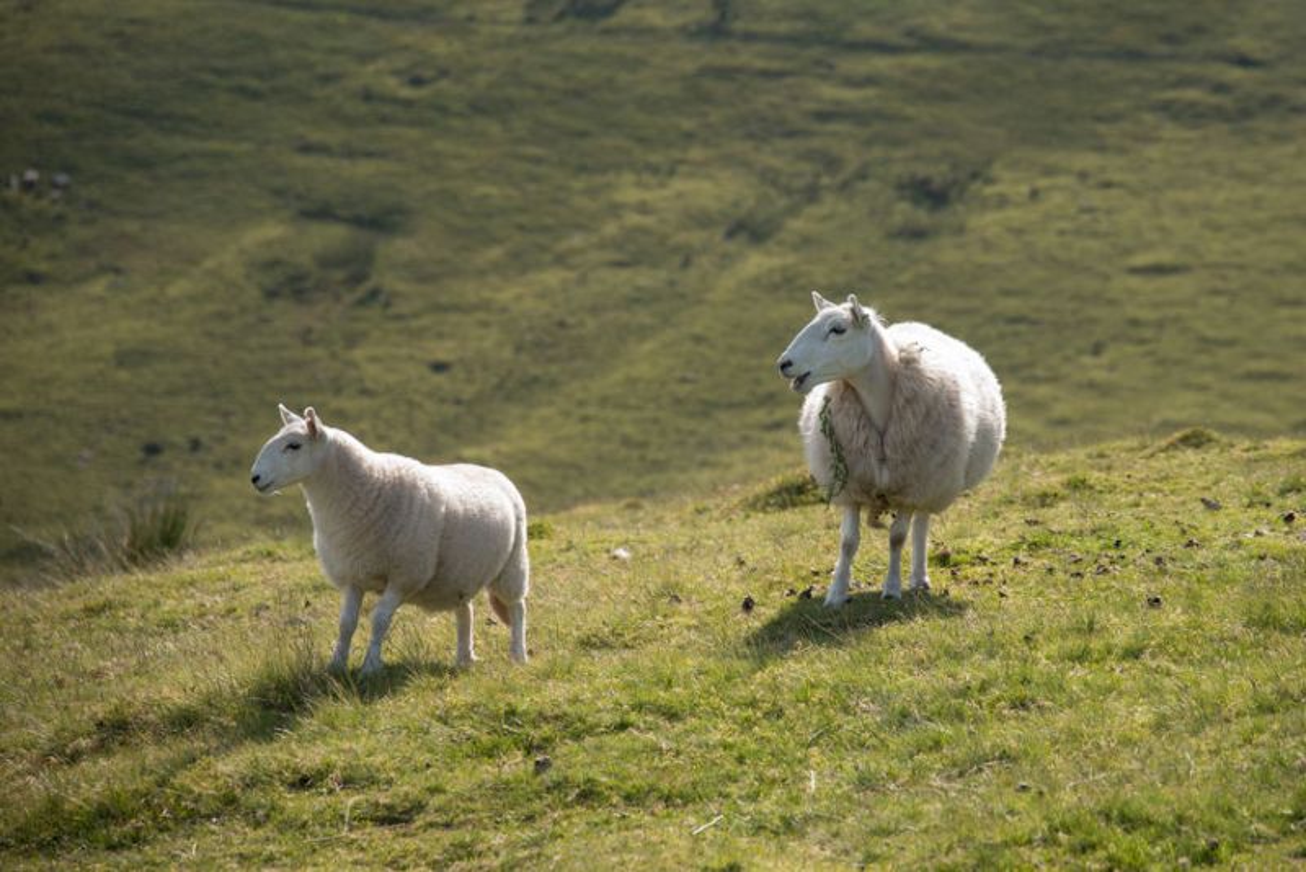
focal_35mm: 105
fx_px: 3810
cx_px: 653
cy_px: 436
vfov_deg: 13.1
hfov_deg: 19.4
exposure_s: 1/1250
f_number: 4
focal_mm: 105
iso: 500
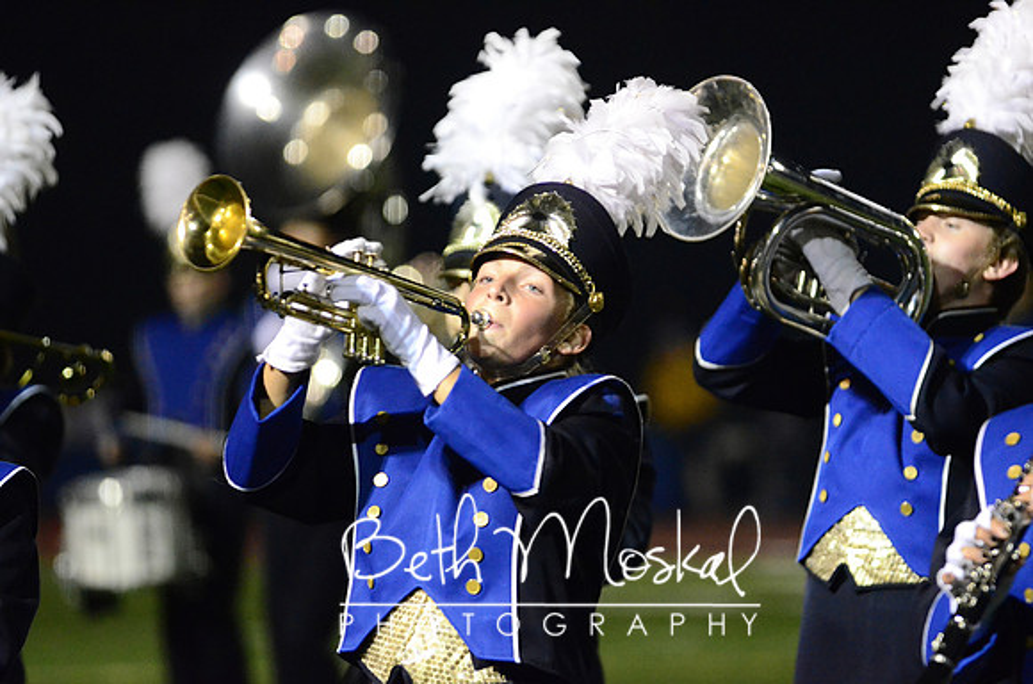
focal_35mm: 300
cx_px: 516
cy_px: 342
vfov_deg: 4.6
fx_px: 8589
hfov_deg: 6.9
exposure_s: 1/800
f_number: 3.5
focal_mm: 200
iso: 6400
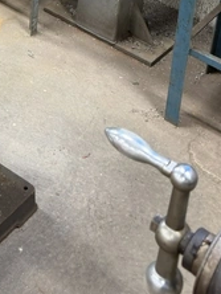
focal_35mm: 81
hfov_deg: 17.7
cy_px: -105
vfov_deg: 21.4
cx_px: -18
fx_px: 688
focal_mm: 6.76
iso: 125
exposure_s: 1/60
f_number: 1.78
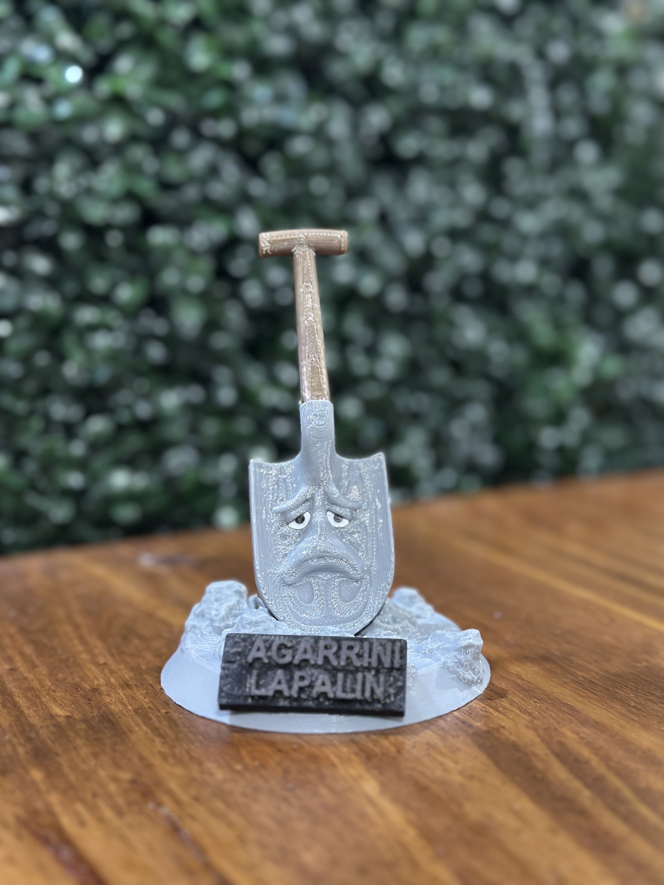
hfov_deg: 30.3
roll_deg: +0.5
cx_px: 332
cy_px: 442
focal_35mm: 48
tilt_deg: -9.3
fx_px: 1228
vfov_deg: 39.7
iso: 320
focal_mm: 6.86
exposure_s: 1/33
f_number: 1.78
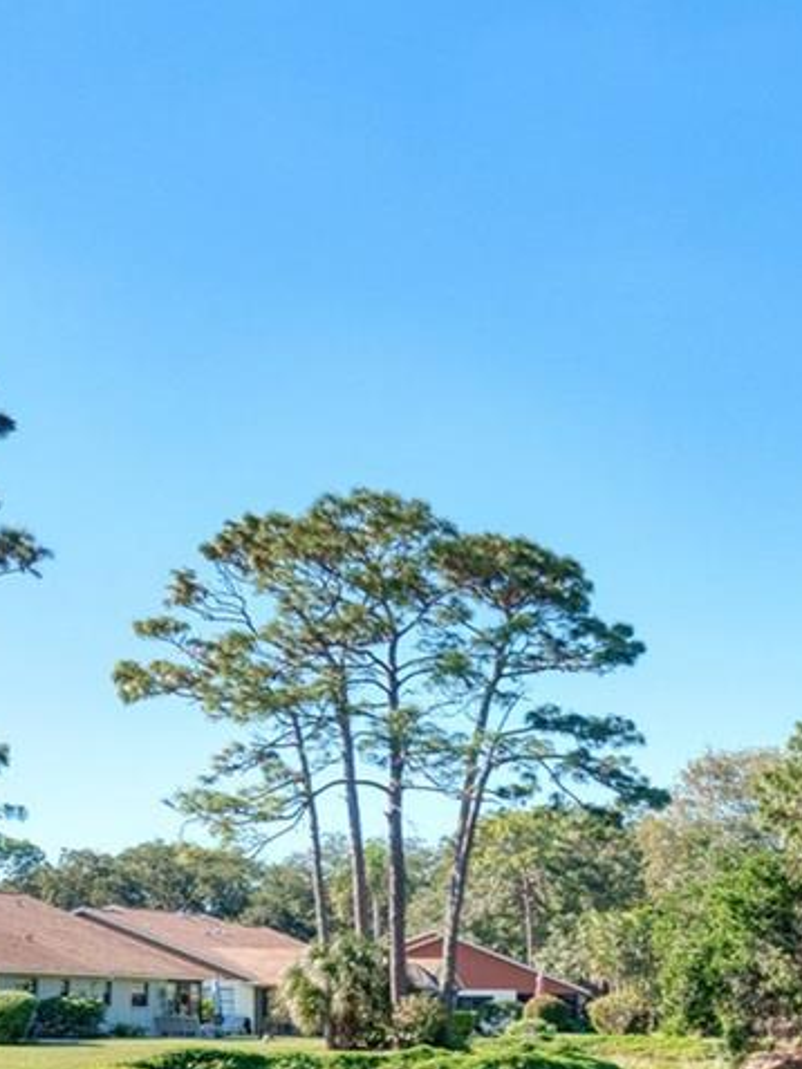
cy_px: 976
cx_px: 1261
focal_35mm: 71
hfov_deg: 18.1
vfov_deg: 26.4
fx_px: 2192
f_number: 7.1
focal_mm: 22
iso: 400
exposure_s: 1/200
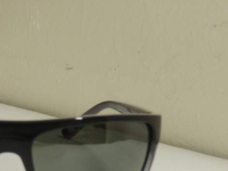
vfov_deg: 20.2
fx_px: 474
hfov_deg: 25.3
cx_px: -17
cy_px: 132
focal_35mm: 72
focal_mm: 4.9
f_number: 3.1
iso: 400
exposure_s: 1/15
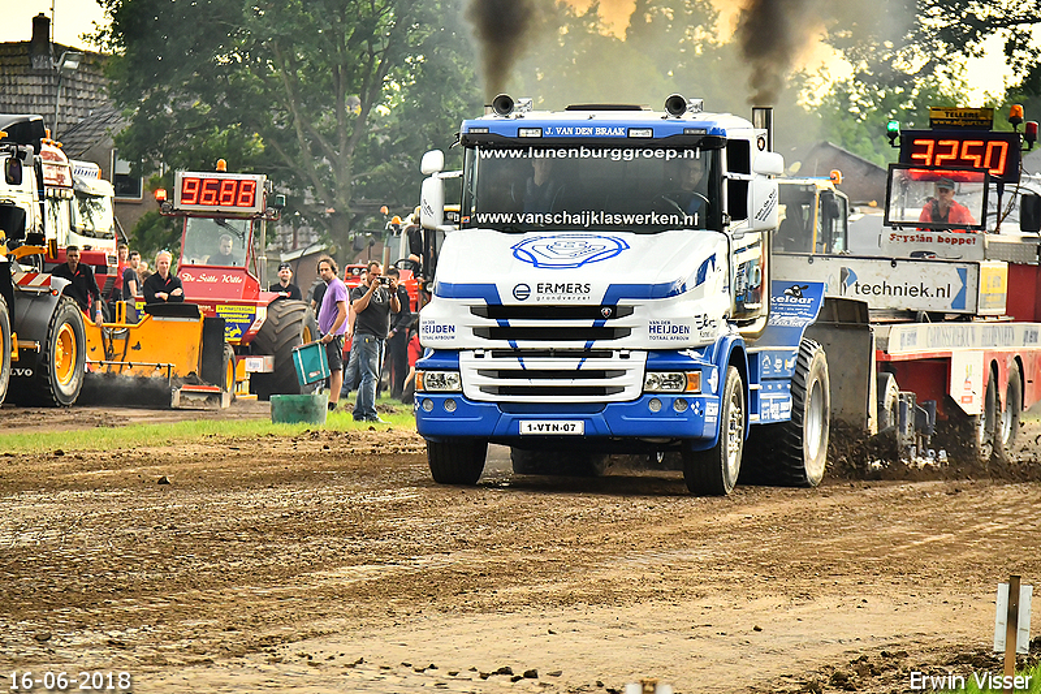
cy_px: 347
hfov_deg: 7.0
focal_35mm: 292
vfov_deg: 4.7
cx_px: 520
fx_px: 8456
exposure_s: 1/1600
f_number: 5.6
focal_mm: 195
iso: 1250
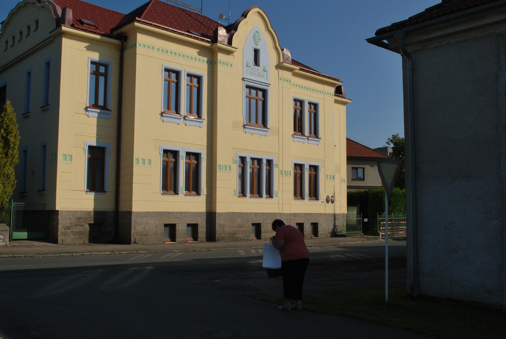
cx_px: 253
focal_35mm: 36
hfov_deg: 53.1
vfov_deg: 37.0
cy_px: 170
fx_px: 507
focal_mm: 24
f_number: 16
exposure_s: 1/200
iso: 100
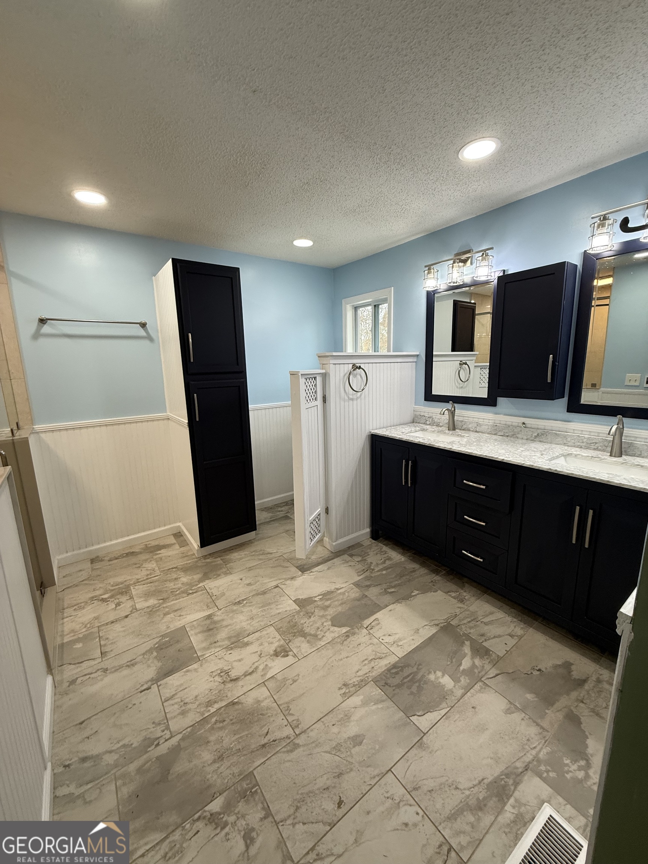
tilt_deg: -10.1
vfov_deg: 102.1
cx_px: 324
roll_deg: +1.0
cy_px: 432
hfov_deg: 85.7
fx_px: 349
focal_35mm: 14
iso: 160
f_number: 2.2
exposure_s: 1/120
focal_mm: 2.22
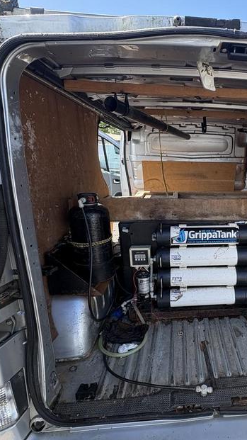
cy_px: 236
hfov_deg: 47.7
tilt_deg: -17.3
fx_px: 256
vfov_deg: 81.1
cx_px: 208
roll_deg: +1.2
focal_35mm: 22
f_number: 2.2
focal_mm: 2.22
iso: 64
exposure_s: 1/280
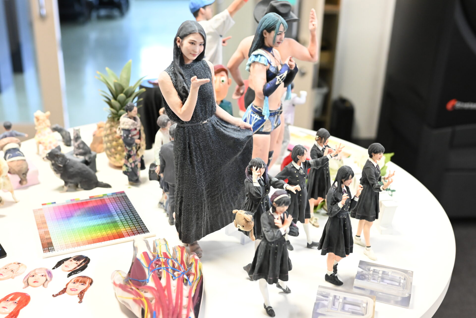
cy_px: 159
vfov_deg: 33.4
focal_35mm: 40
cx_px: 238
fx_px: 529
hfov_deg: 48.4
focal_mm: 40
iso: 3200
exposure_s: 1/100
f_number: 5
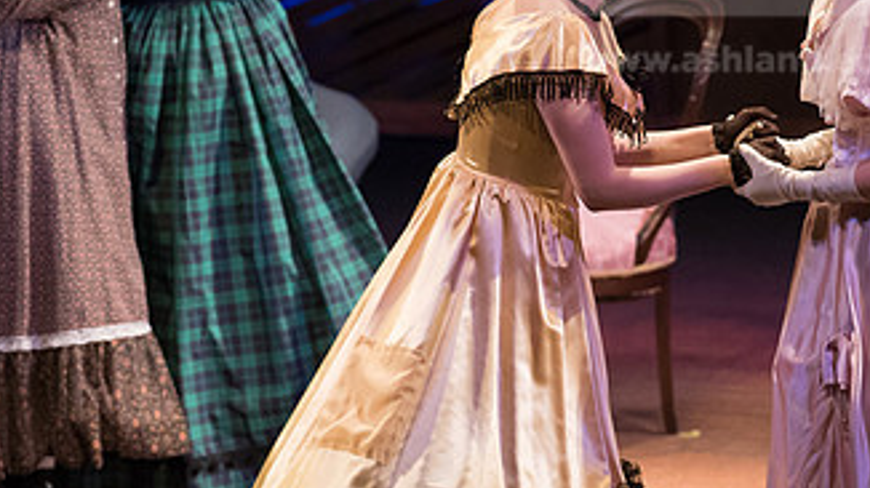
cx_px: 459
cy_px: 116
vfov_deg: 2.2
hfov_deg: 3.9
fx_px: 12912
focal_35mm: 560
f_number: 4.5
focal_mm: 300
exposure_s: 1/400
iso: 3200
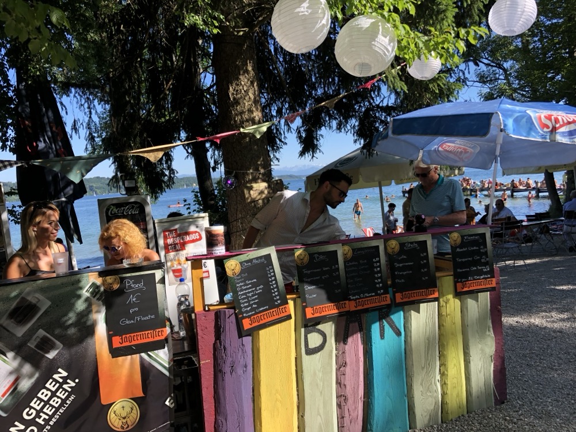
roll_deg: +6.2
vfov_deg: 49.7
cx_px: 288
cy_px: 216
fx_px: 466
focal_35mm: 28
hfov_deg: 63.4
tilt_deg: -3.3
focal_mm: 3.99
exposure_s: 1/694
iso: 20
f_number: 1.8
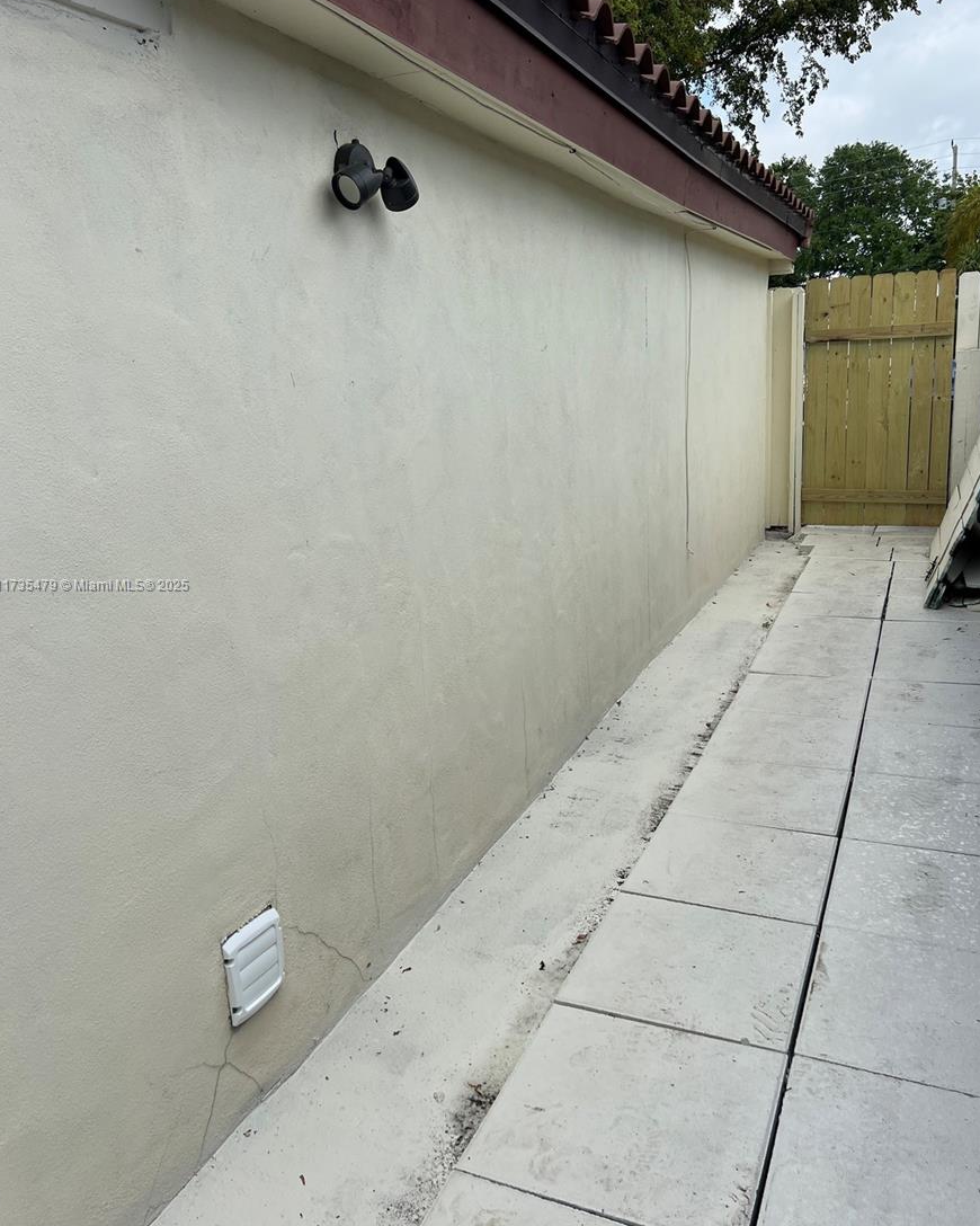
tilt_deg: -10.0
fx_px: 1015
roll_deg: +3.8
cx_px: 489
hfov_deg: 51.5
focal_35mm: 28
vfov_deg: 62.2
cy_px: 586
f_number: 1.5
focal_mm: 5.7
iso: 50
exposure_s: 1/3704
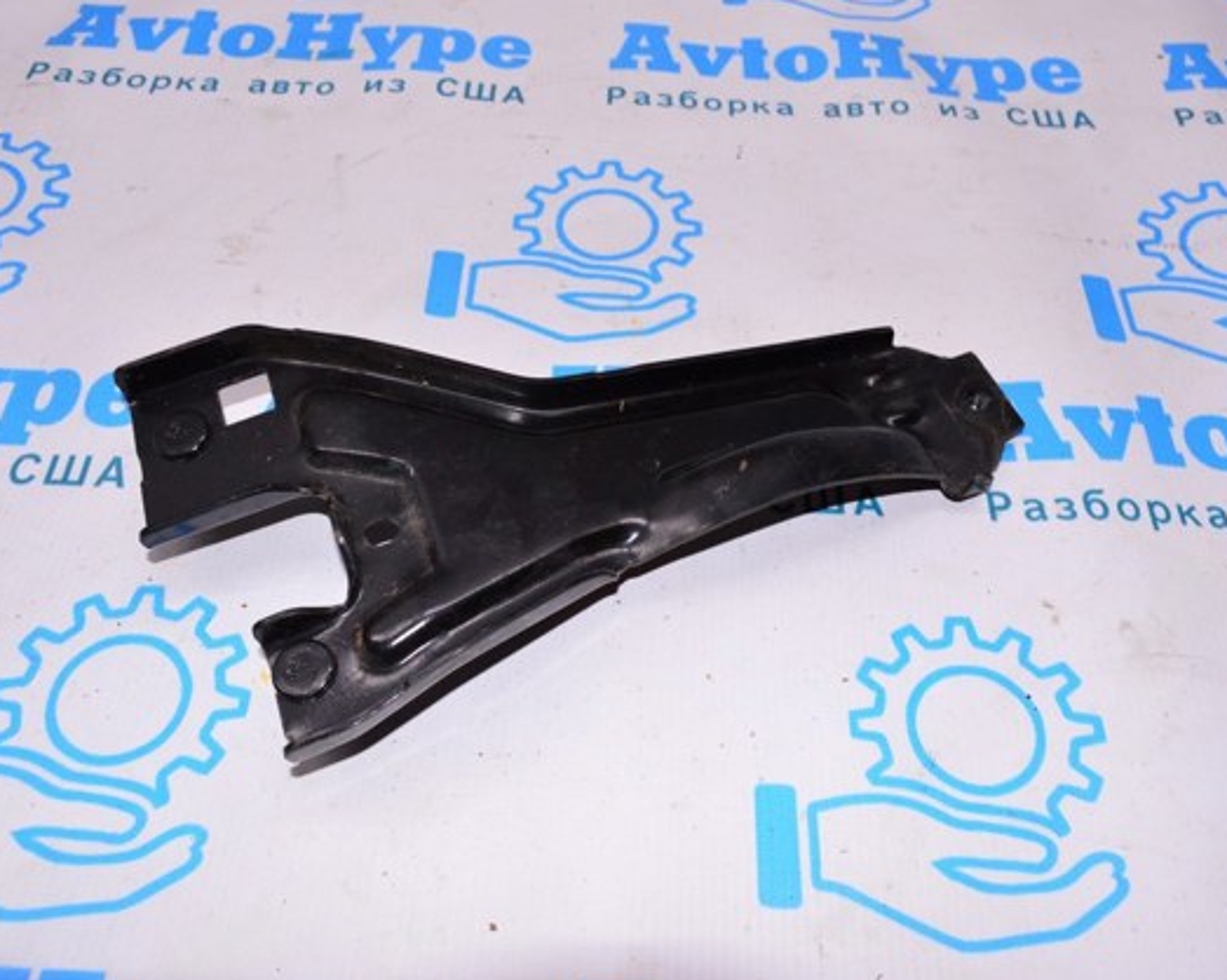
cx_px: 624
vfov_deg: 47.1
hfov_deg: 57.2
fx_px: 1125
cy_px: 491
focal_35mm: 31
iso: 1600
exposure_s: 1/200
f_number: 8
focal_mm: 18
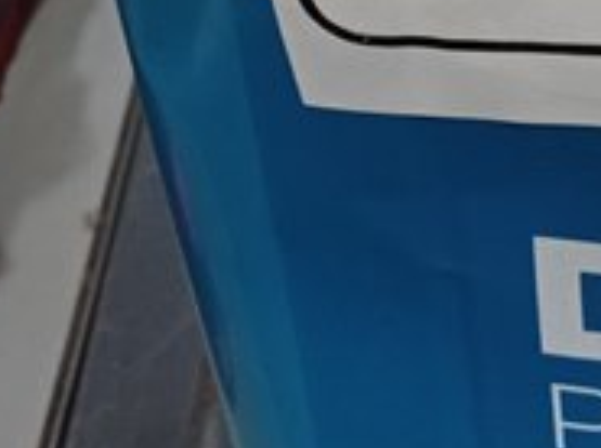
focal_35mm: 155
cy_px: -140
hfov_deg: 12.4
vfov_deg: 9.4
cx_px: 737
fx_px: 2686
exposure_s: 1/24
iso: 456
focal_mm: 4.7
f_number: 1.79
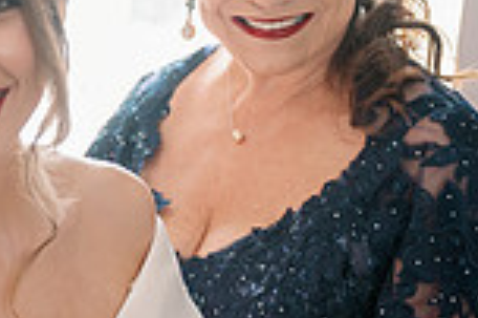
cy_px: 192
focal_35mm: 148
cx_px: -7
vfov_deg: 9.2
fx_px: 1963
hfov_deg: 13.7
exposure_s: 1/200
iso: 800
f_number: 3.2
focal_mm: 38
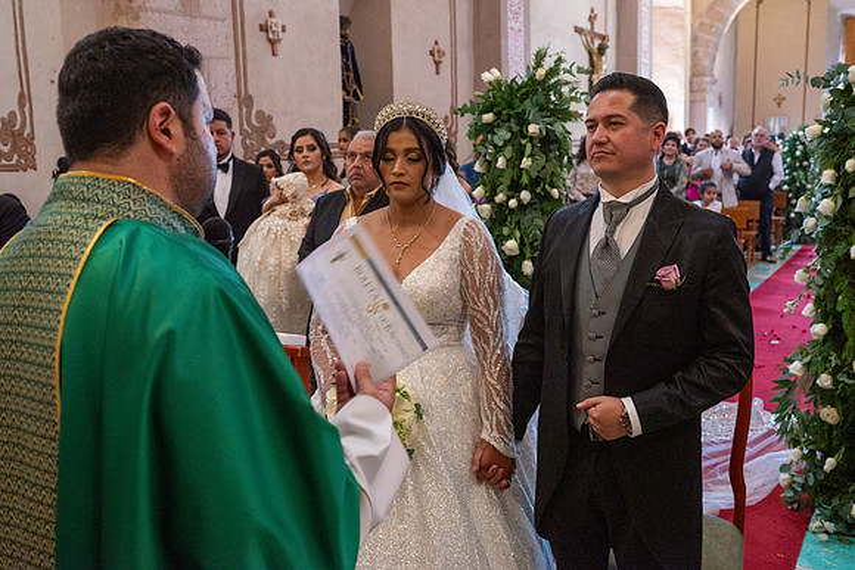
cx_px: 428
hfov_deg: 54.4
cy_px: 285
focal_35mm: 35
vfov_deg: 37.9
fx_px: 831
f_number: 5
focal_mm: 35
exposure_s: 1/100
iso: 2500
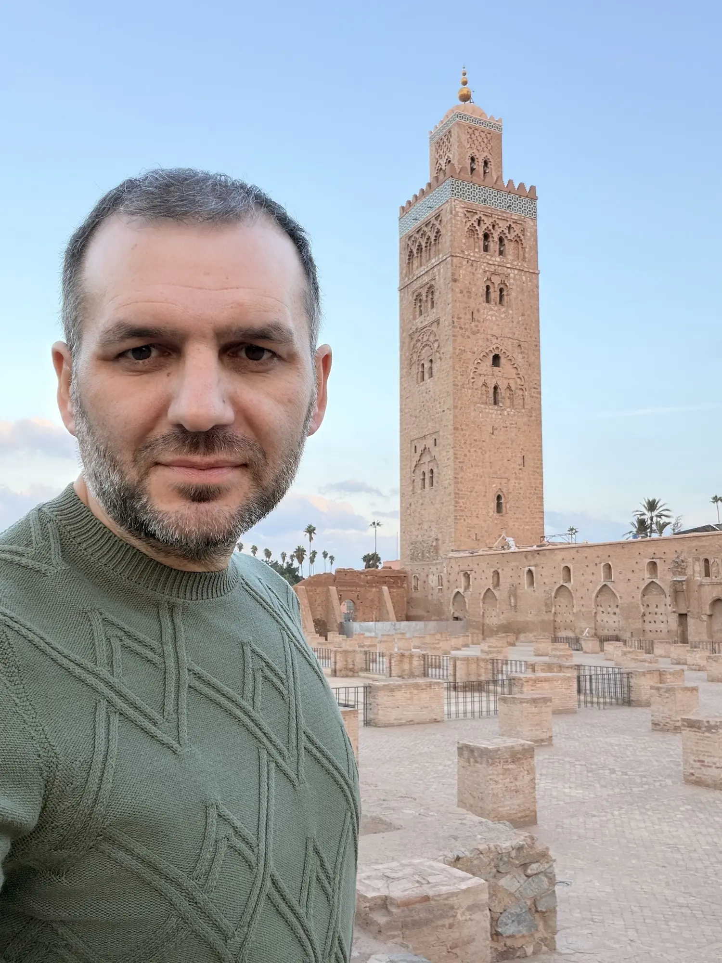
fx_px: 834
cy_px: 482
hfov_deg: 46.8
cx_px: 361
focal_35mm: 30
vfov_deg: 60.0
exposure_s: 1/128
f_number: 1.9
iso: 64
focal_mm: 2.71
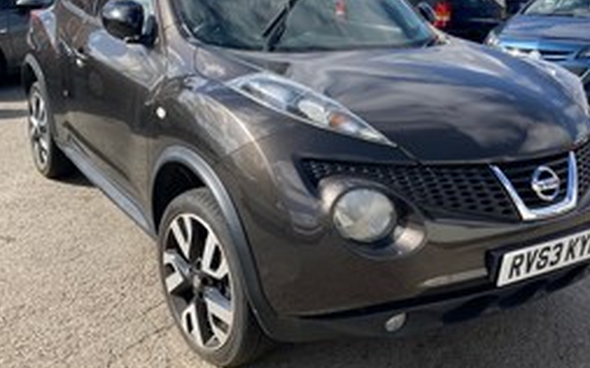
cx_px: 292
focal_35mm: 41
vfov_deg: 31.2
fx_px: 659
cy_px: 168
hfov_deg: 48.2
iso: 20
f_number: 1.8
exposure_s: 1/1130
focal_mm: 3.99
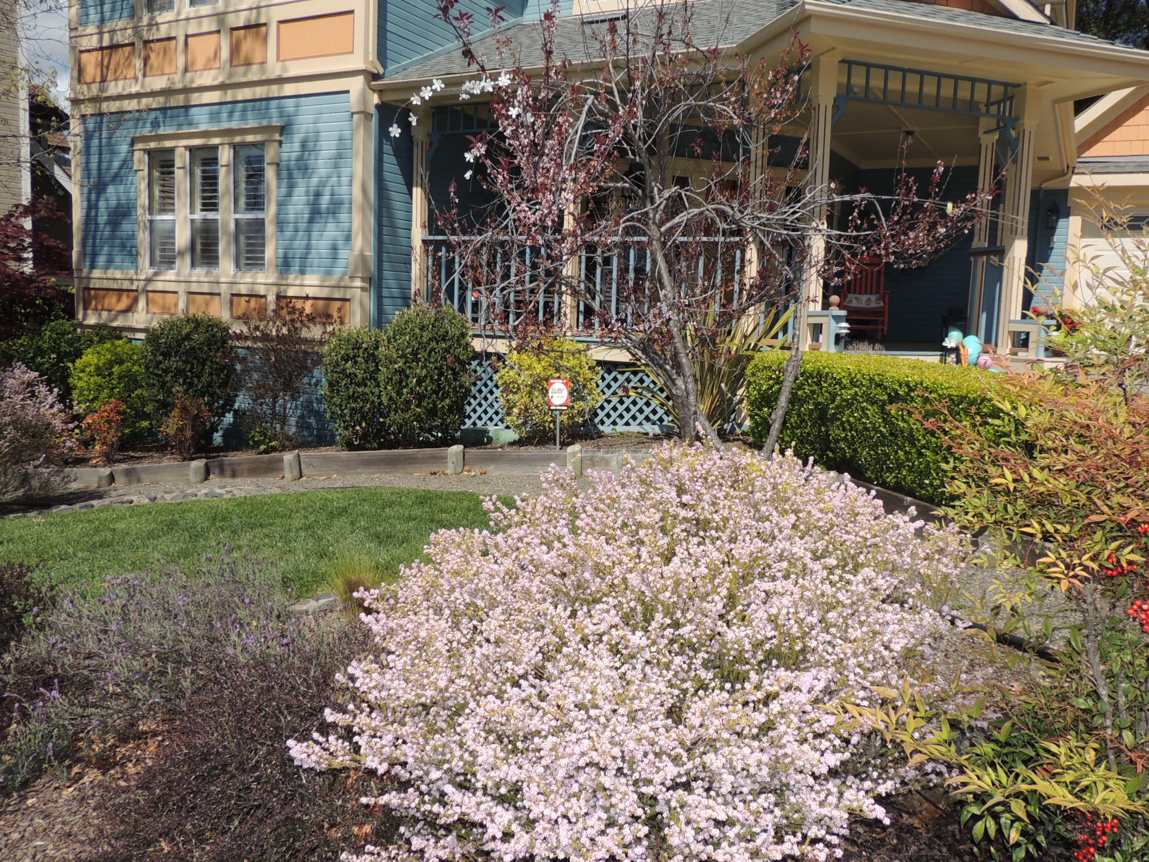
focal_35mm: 27
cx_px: 619
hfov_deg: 65.2
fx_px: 896
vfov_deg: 51.3
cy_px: 416
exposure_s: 1/1600
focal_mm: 4.3
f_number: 3.3
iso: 100
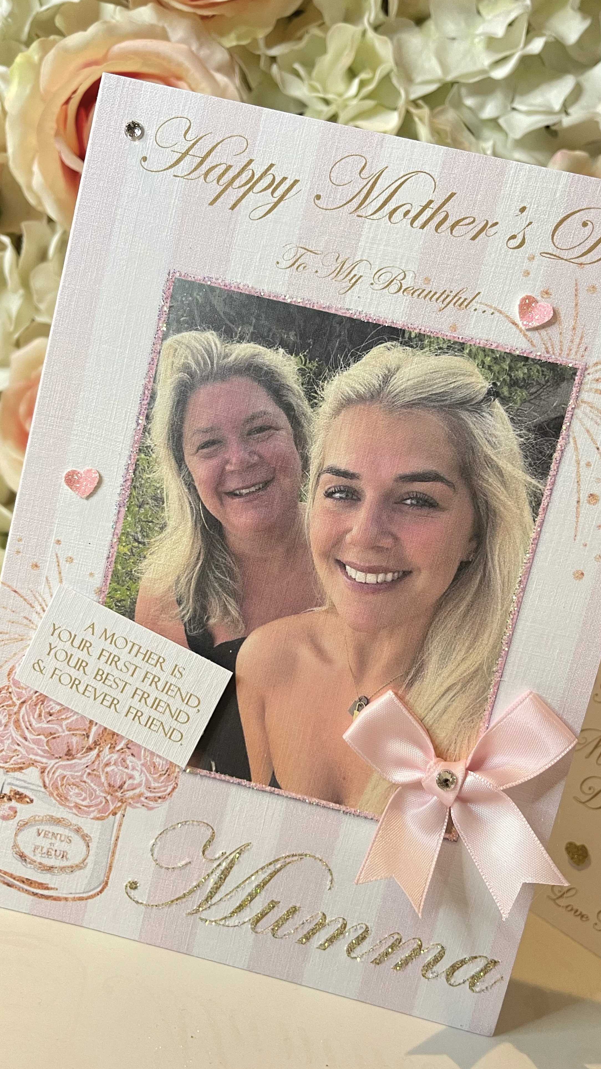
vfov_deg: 66.1
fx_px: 822
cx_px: 322
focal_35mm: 29
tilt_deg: -5.7
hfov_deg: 40.2
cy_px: 533
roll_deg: -13.3
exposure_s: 1/50
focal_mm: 5.1
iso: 125
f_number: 1.6
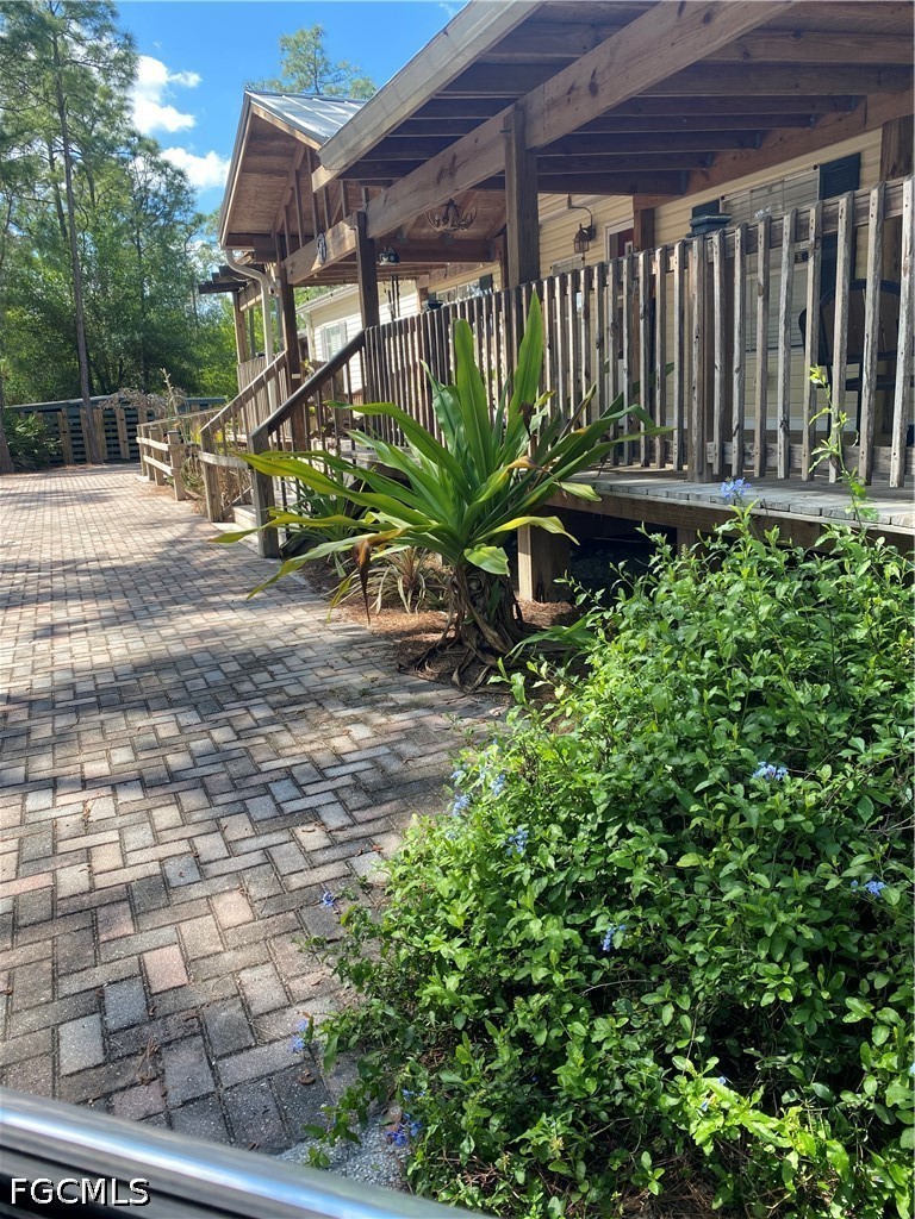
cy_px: 610
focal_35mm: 26
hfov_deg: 53.1
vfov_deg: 67.3
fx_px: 916
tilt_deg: -11.9
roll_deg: +2.4
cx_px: 458
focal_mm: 4.25
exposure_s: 1/428
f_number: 1.8
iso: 32
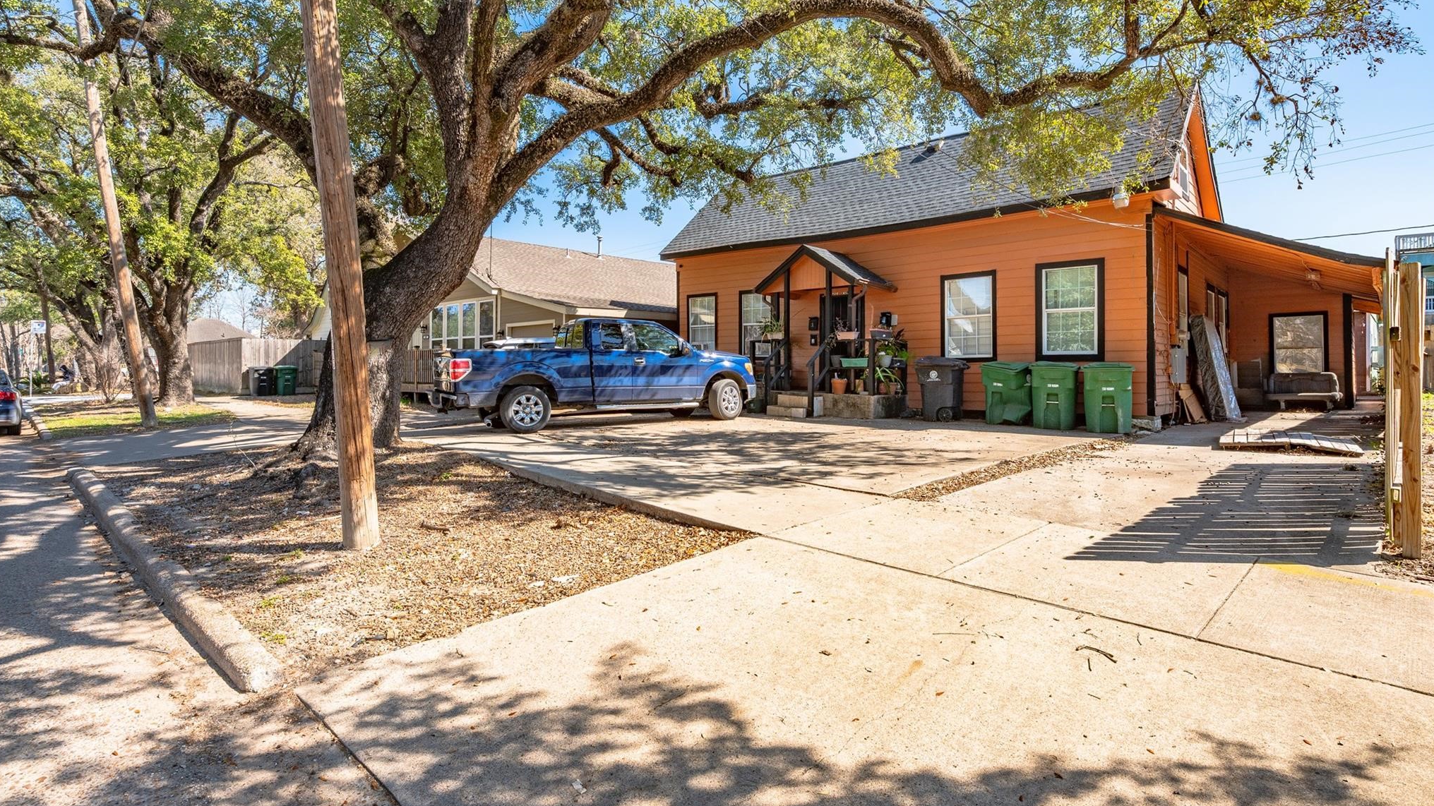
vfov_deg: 58.2
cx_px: 717
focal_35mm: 19
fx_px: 722
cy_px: 366
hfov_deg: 89.6
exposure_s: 1/250
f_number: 10
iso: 180
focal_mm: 18
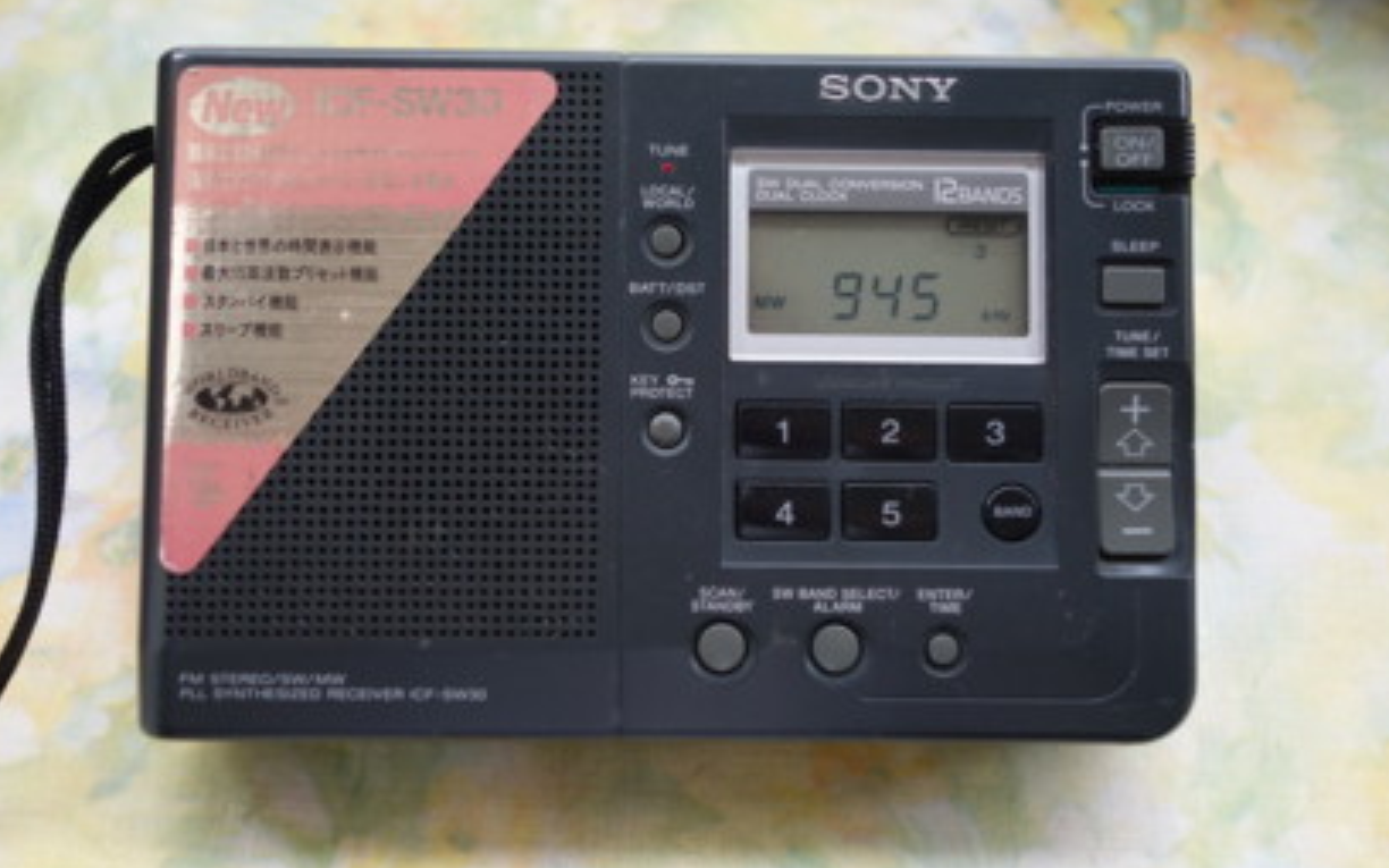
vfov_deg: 35.3
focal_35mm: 36
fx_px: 1363
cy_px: 388
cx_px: 681
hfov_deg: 54.0
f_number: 2.5
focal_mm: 12.03
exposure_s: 1/40
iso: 400
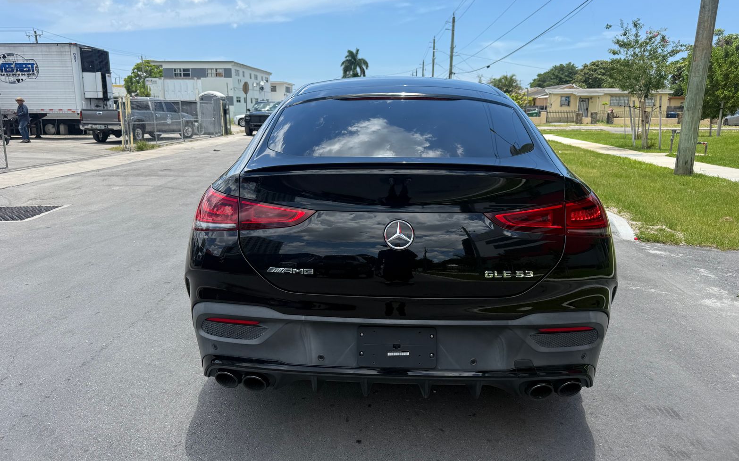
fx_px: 524
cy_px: 226
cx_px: 370
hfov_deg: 70.4
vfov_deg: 47.6
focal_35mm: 26
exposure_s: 1/3145
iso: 80
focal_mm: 6.76
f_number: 1.78
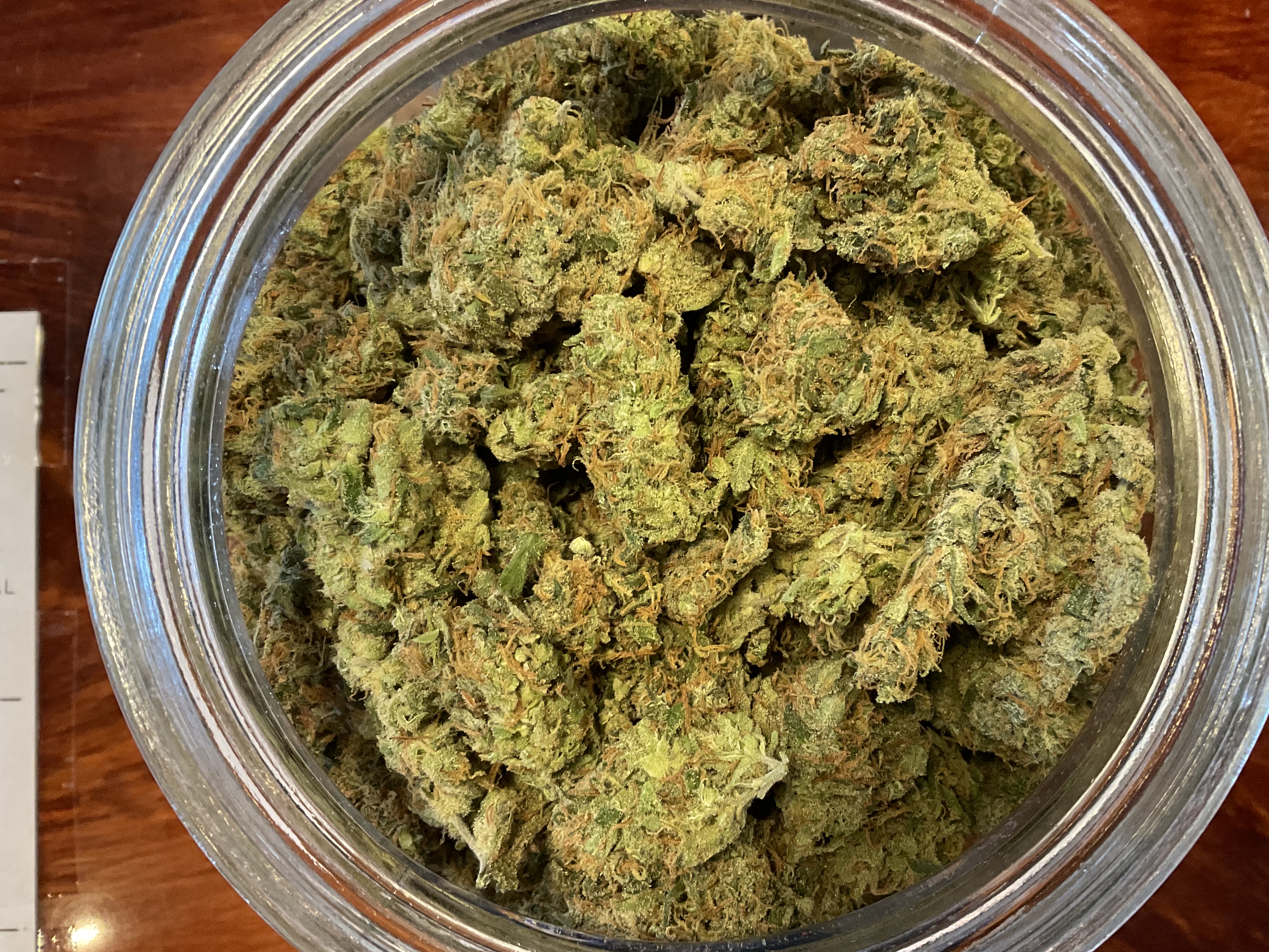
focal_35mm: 32
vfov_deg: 44.1
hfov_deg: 56.8
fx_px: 1173
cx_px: 666
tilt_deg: -86.4
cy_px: 444
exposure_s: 1/60
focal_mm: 3
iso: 200
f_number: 1.8
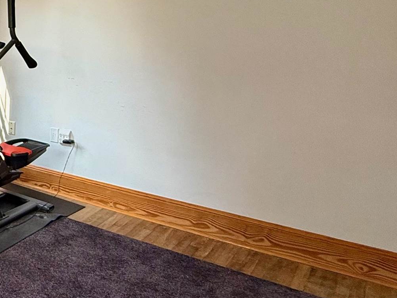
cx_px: -77
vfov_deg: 33.0
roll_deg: -0.1
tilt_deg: -6.4
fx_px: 493
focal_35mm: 43
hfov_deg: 35.0
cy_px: 79
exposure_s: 1/99
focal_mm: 2.22
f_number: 2.2
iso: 125
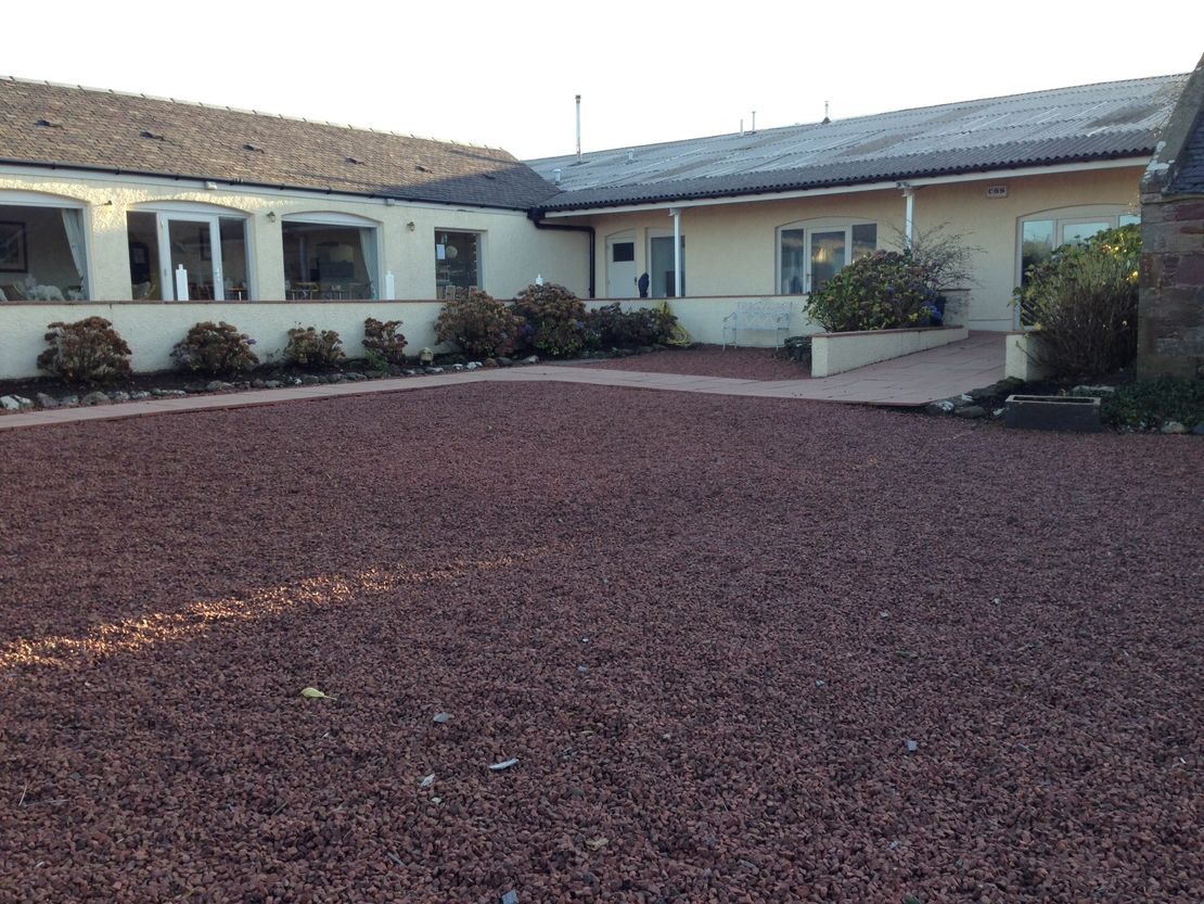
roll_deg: +1.9
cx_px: 602
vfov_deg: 43.0
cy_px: 452
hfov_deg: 55.3
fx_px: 1148
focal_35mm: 33
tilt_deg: -8.5
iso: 50
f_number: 2.4
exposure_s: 1/226
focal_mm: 4.12
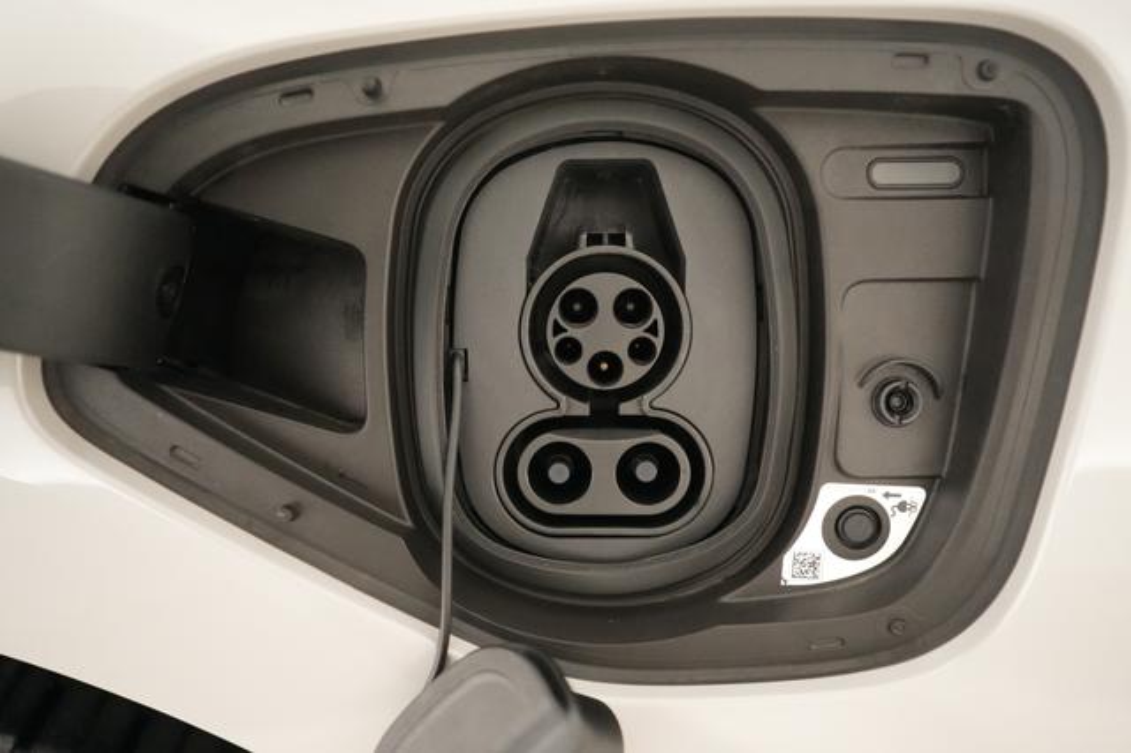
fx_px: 879
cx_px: 566
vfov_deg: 46.4
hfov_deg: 65.5
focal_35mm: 28
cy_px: 376
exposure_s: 1/320
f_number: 2.8
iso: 12800
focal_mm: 28
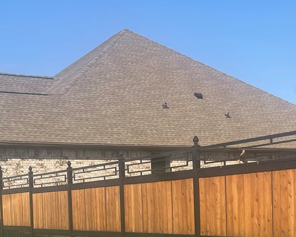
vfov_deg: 21.0
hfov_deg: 27.1
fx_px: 613
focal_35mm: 70
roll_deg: +1.8
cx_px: 172
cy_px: 242
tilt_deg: -3.6
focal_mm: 5.1
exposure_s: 1/3165
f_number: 1.6
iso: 32
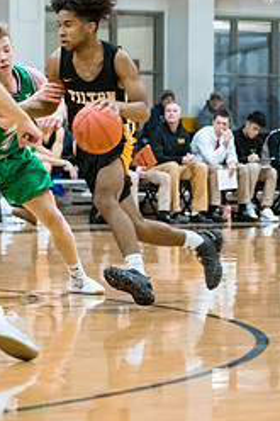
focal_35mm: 223
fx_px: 2605
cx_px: 114
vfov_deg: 9.2
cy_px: 156
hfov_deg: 6.2
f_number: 2.8
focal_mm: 82
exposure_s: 1/400
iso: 3200
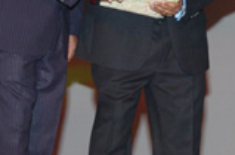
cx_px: 306
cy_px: 18
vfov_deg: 6.3
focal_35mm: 215
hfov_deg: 9.4
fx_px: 1399
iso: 400
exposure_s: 1/50
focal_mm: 38
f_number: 4
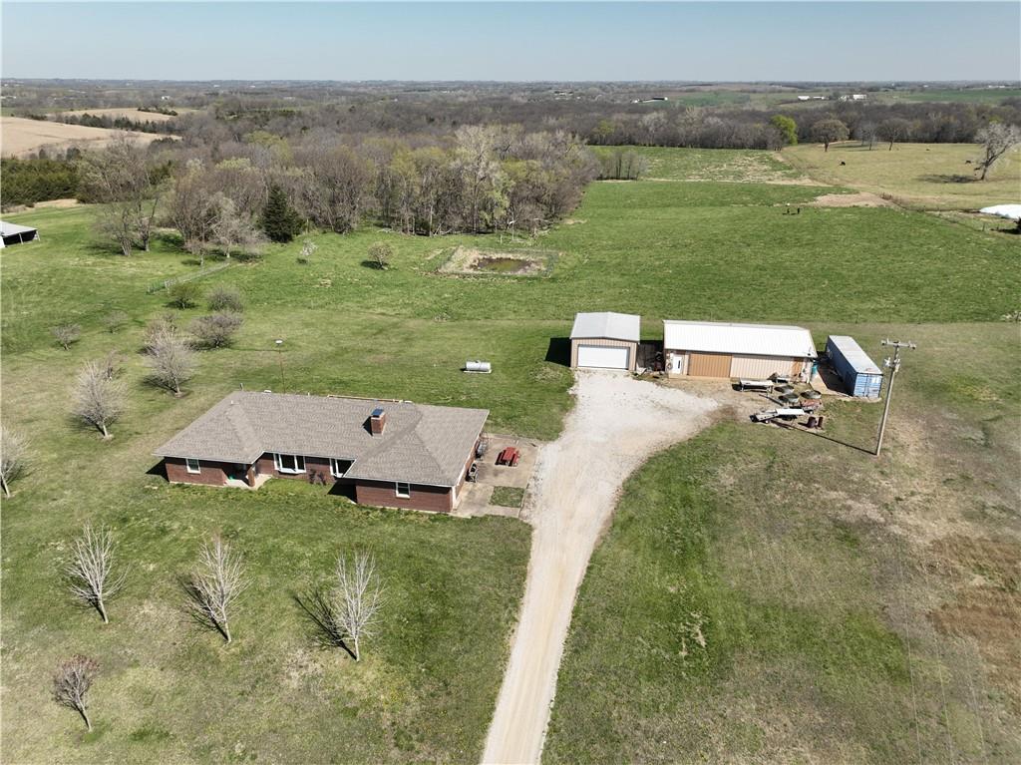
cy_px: 382
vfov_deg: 56.8
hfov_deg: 71.6
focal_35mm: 24
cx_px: 510
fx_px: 708
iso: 100
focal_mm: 12.29
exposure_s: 1/100
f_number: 2.8
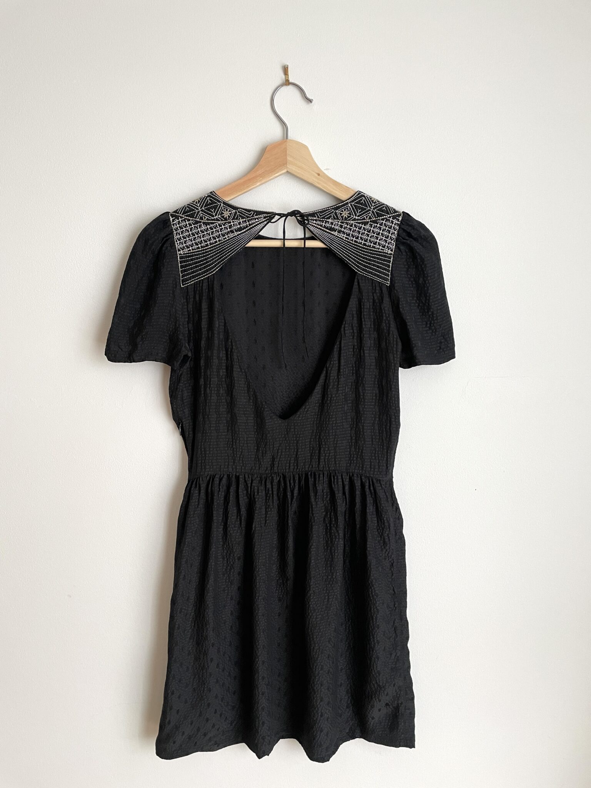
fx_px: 592
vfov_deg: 67.3
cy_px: 394
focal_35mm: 26
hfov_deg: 53.1
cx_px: 296
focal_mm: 4.2
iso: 125
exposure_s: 1/95
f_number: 1.6
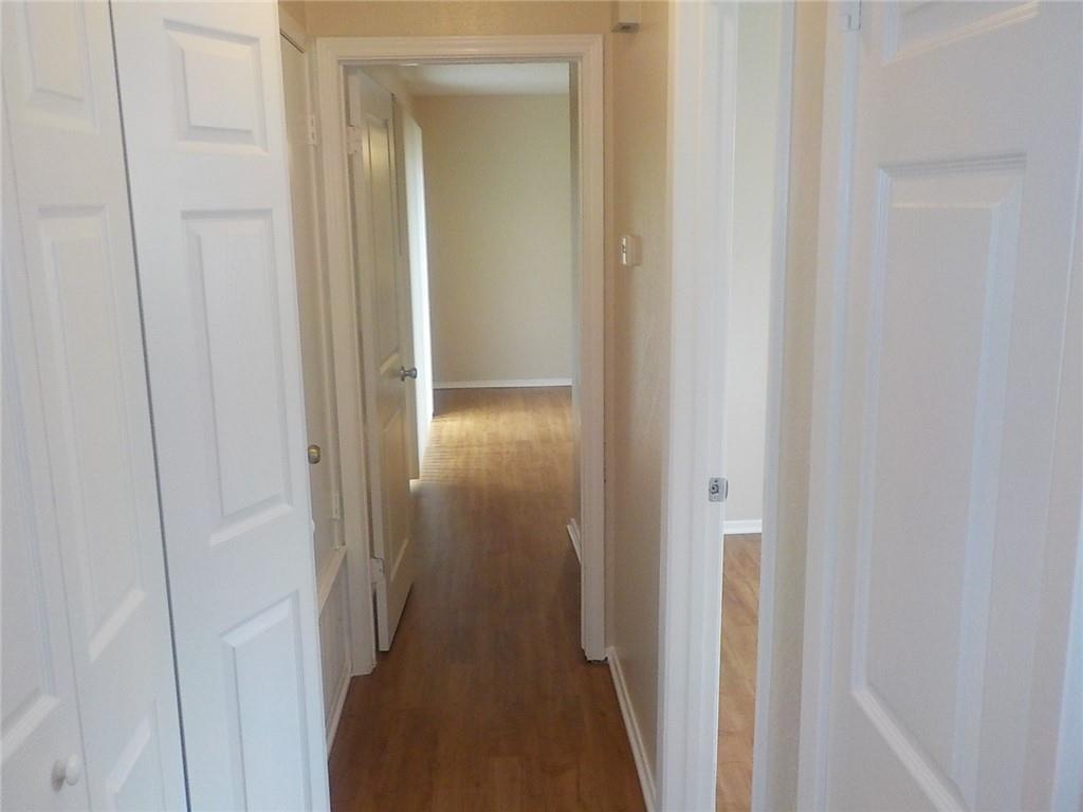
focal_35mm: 30
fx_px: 939
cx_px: 542
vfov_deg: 46.8
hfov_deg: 60.0
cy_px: 406
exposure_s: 1/30
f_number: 3.3
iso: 360
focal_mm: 4.1
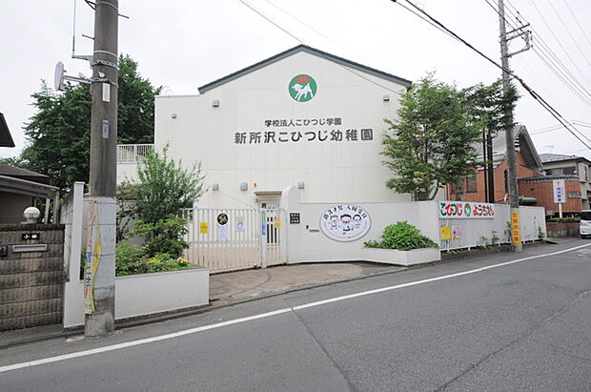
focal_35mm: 20
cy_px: 196
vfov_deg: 63.0
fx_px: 320
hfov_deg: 85.5
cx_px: 296
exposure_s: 1/250
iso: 200
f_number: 8
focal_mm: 13
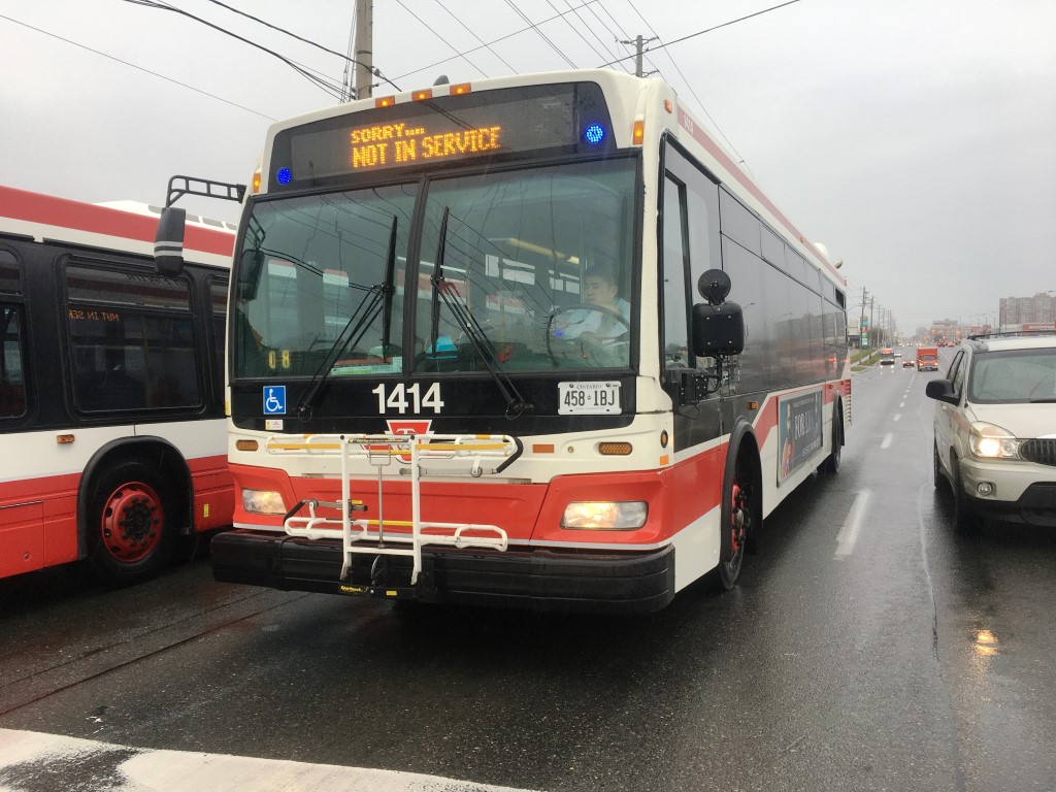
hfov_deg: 61.7
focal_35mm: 29
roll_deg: +2.3
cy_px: 396
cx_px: 528
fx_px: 885
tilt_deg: -5.0
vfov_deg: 48.2
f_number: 2.2
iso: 25
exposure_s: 1/190
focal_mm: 4.15
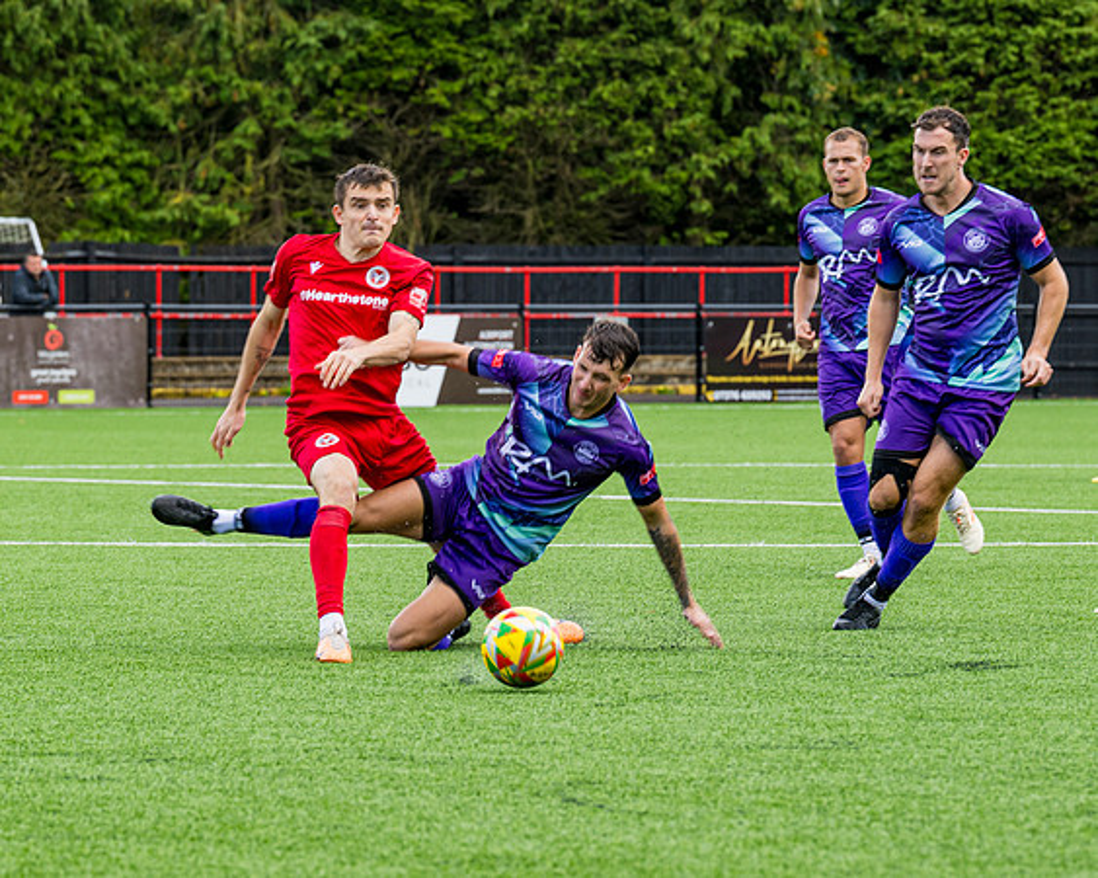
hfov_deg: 8.4
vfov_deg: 6.7
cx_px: 380
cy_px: 575
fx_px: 7493
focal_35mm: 231
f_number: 5
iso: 200
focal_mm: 125
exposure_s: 1/400
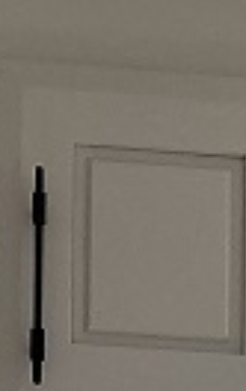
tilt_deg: -0.8
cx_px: 551
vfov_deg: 8.2
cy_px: 1049
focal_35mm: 226
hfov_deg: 5.7
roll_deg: -0.7
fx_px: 2414
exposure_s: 1/75
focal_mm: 3.99
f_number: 1.8
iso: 80
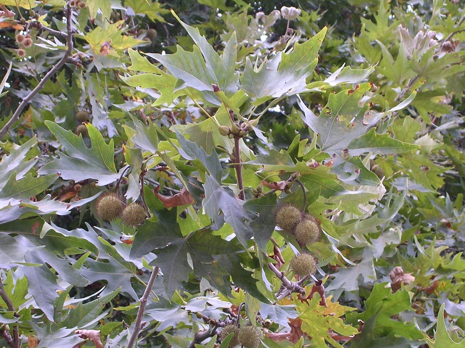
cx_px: 232
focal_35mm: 115
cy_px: 174
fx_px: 1544
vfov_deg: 12.9
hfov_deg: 17.1
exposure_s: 1/81.3
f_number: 4.9
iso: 100
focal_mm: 17.4
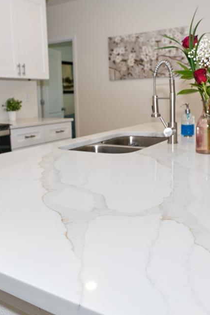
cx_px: 100
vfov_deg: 54.2
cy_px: 132
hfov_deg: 37.9
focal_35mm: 35
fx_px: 306
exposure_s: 1/200
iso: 400
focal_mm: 14
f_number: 4
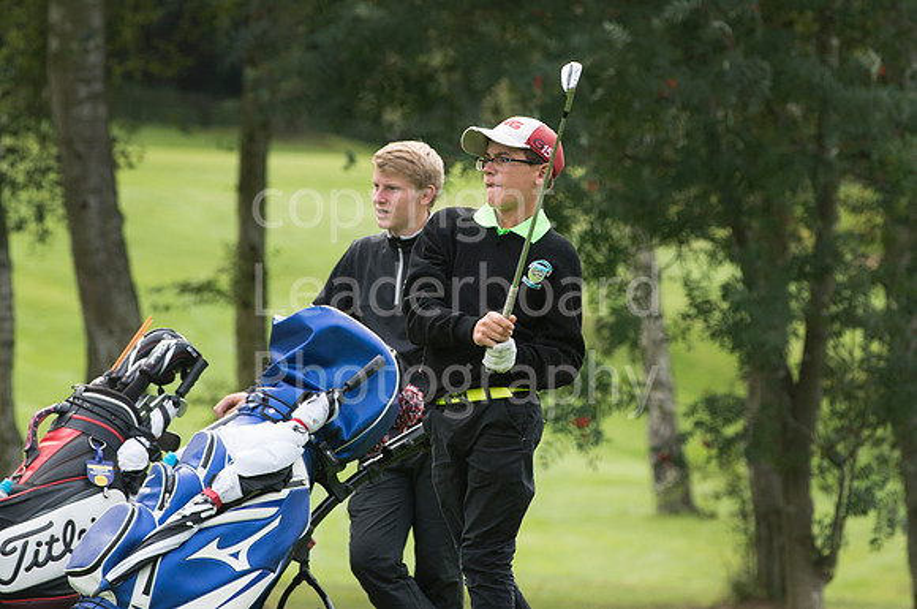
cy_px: 304
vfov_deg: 4.6
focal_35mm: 300
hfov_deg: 6.9
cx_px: 458
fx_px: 7631
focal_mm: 300
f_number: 8
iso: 2000
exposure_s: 1/1000
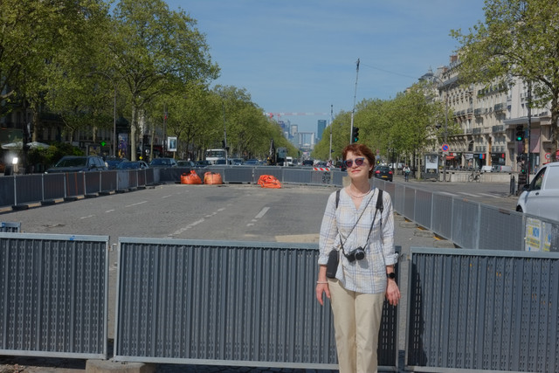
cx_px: 280
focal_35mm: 41
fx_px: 637
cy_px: 186
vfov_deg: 32.6
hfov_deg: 47.4
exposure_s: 1/400
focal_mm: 27
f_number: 11
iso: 200
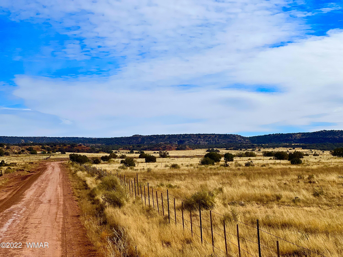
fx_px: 763
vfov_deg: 19.1
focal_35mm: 77
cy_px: 128
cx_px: 172
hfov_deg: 25.3
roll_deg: +0.3
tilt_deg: +2.5
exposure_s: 1/2096
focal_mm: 9
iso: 32
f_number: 2.8
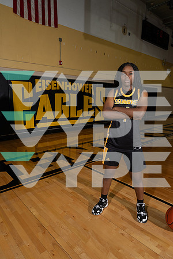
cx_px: 86
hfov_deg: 53.1
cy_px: 130
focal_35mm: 24
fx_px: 173
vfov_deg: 73.7
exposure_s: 1/250
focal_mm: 24
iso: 800
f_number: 8
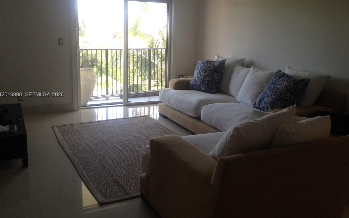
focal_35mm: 38
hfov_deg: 51.5
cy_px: 95
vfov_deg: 33.5
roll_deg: -1.0
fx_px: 361
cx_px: 173
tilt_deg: -14.8
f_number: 2.4
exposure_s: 1/60
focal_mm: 4.28
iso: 50
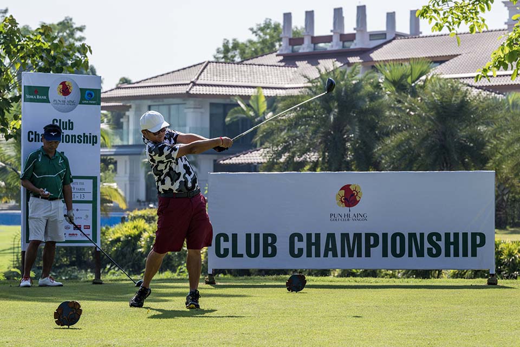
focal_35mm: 115
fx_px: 1661
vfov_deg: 11.9
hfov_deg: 17.8
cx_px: 260
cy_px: 174
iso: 720
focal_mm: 115
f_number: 6.3
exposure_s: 1/2000
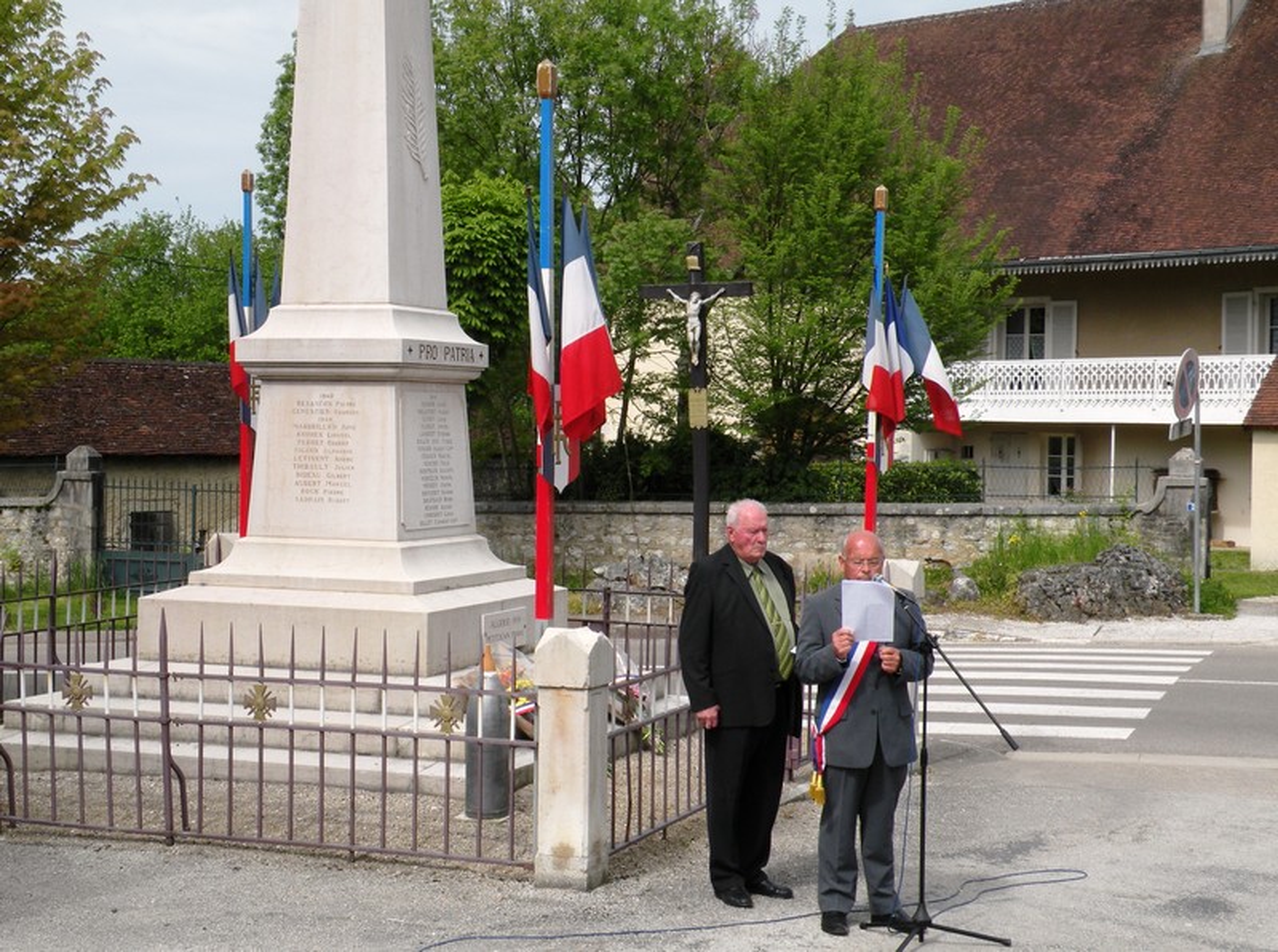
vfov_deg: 26.0
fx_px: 2063
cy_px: 476
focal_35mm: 56
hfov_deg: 34.4
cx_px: 639
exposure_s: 1/320
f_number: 7.1
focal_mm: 9.8
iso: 64
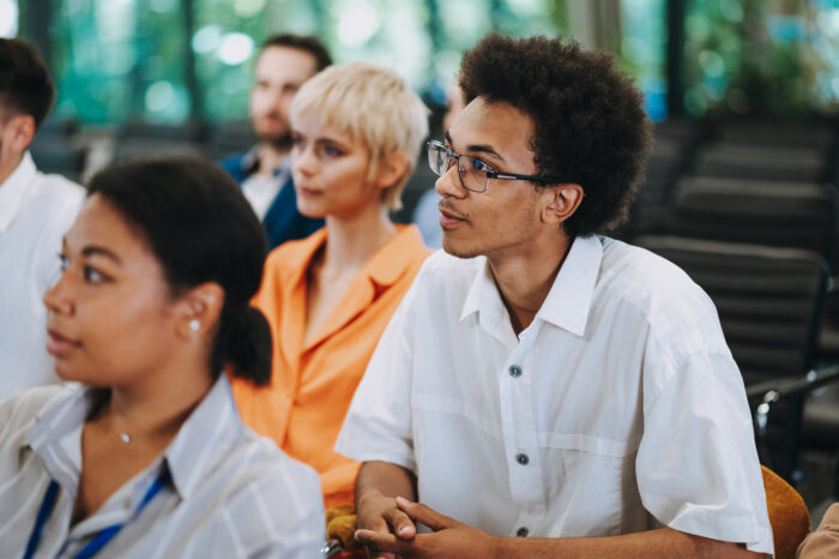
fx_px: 1980
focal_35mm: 85
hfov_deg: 23.9
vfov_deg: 16.1
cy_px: 280
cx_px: 420
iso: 400
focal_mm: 85
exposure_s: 1/160
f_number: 2
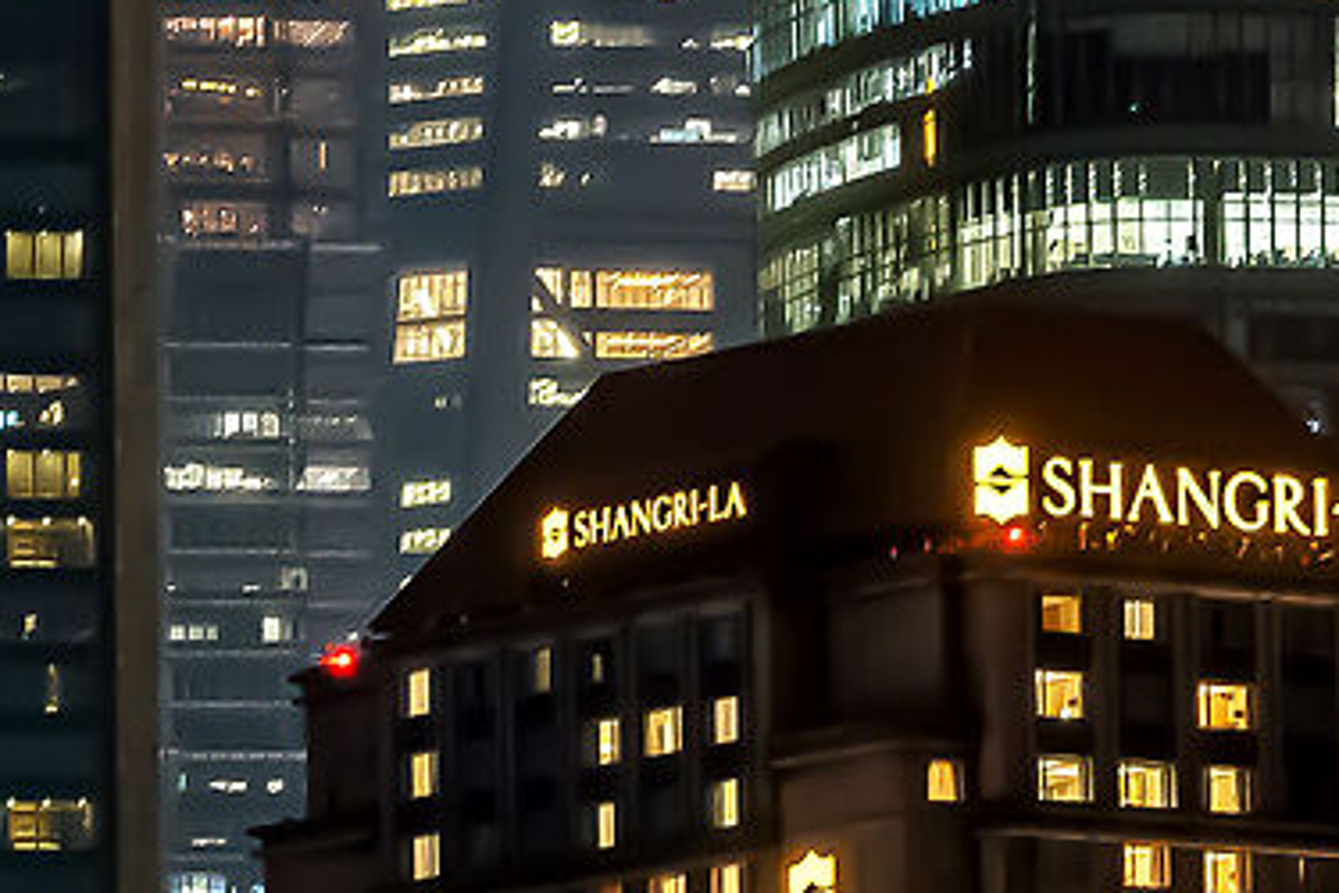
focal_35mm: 467
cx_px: 1043
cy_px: -961
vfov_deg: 2.9
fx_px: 17368
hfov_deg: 4.4
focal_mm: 73
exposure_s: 1/20
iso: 1000
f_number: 2.8
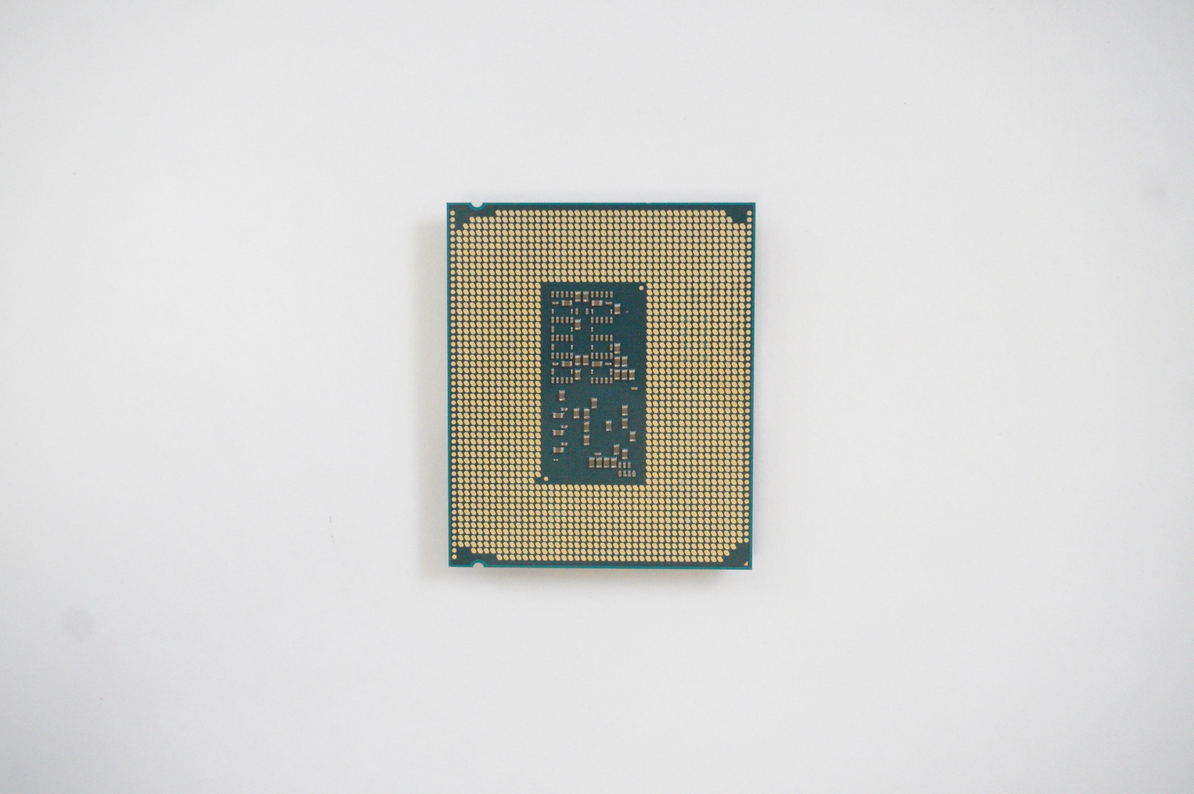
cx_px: 597
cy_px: 397
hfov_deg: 43.6
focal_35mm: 45
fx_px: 1491
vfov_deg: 29.8
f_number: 5.6
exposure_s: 1/200
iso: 5000
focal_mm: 30
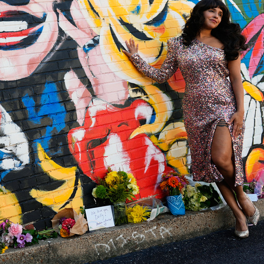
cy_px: 96
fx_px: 380
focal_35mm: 44
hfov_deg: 37.1
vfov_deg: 38.1
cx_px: 56
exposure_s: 1/1250
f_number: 2
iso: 125
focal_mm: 24
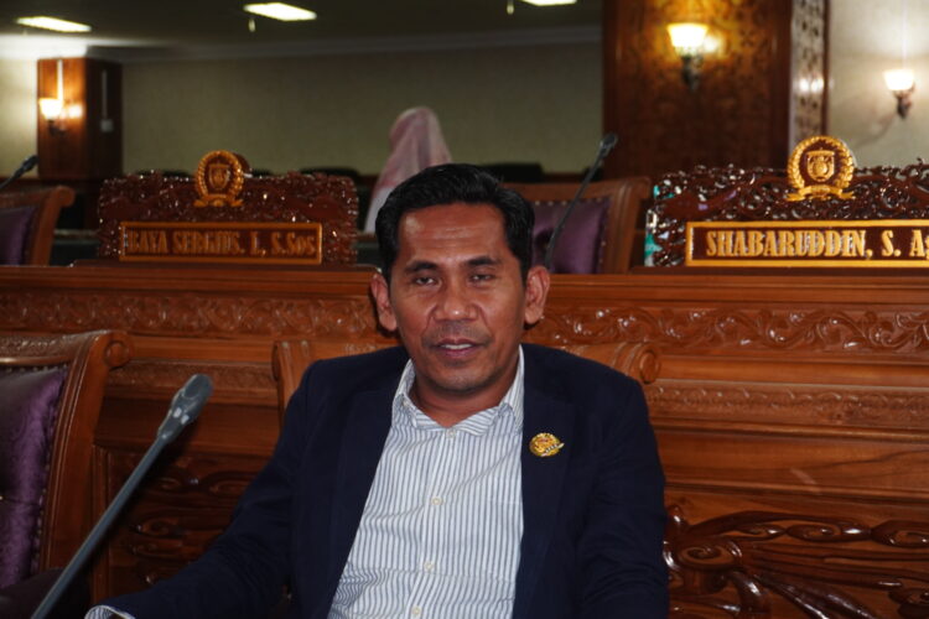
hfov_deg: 33.4
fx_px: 1548
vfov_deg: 22.6
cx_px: 464
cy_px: 310
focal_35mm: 60
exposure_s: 1/50
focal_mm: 40
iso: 1000
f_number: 5.6
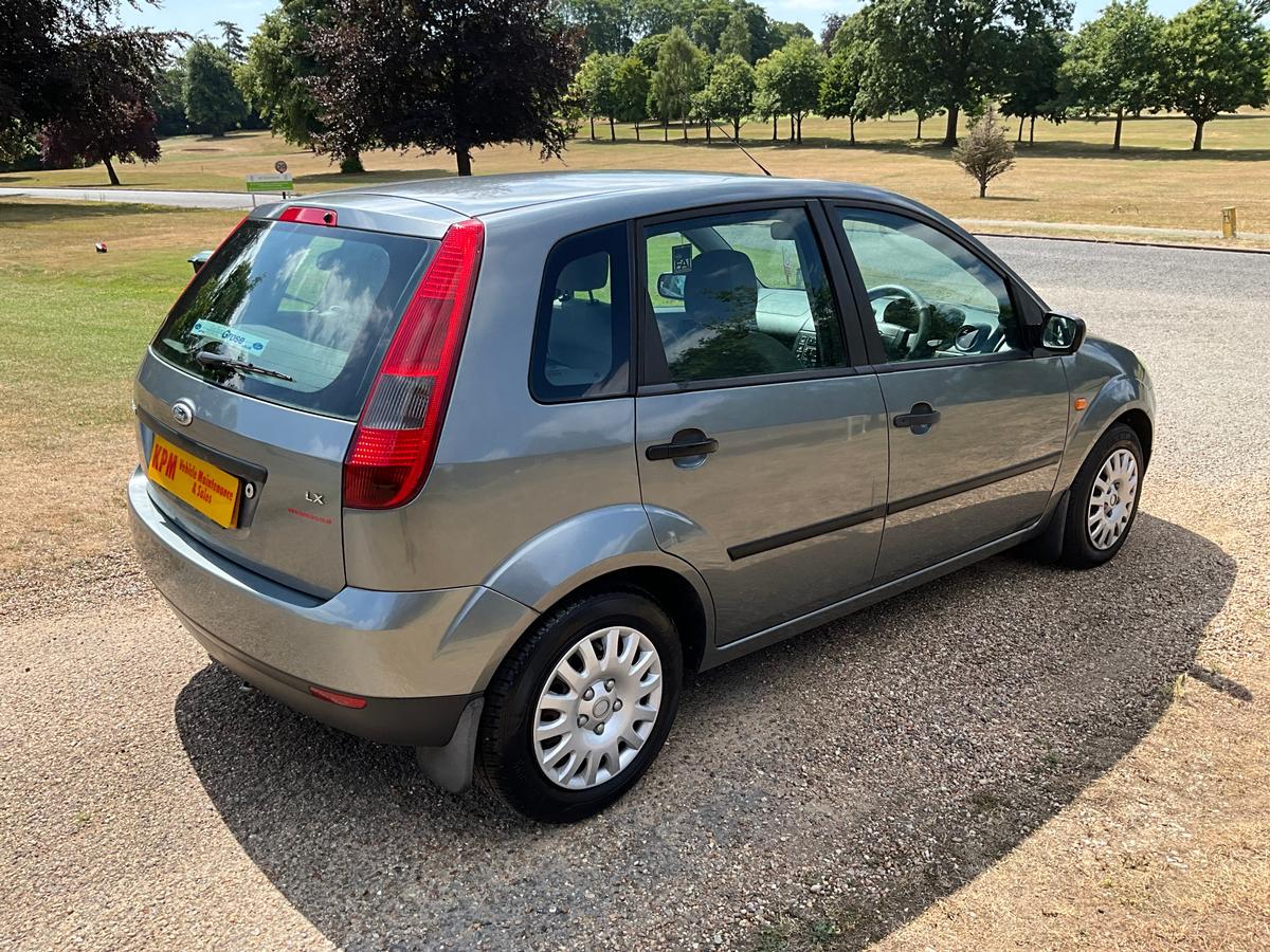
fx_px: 1064
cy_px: 476
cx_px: 635
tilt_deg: -20.1
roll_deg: +0.2
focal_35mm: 29
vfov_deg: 48.2
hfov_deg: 61.7
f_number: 1.8
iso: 25
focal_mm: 3
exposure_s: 1/770
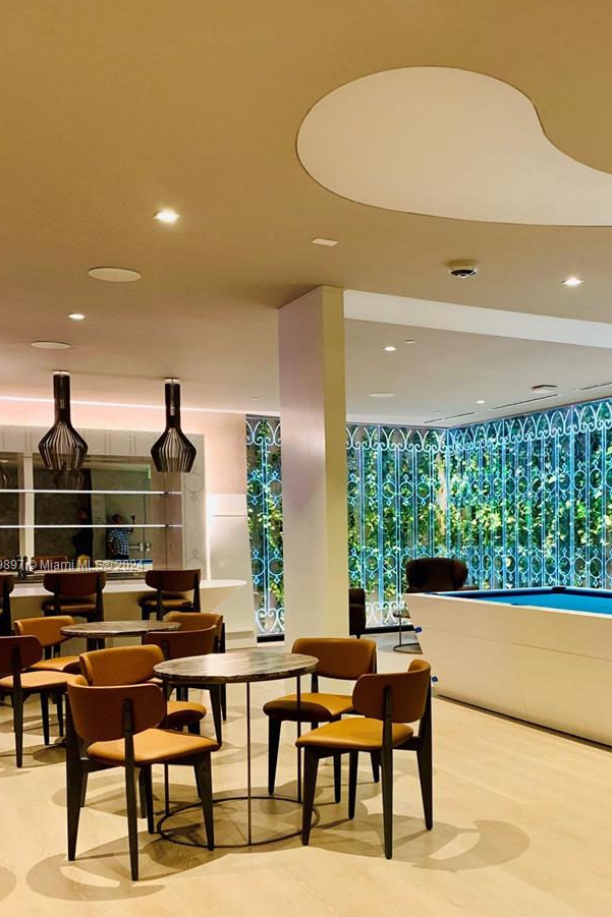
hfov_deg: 36.4
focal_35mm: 36
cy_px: 566
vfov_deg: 52.6
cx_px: 415
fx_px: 918
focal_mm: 4.25
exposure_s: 1/60
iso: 250
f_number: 1.8
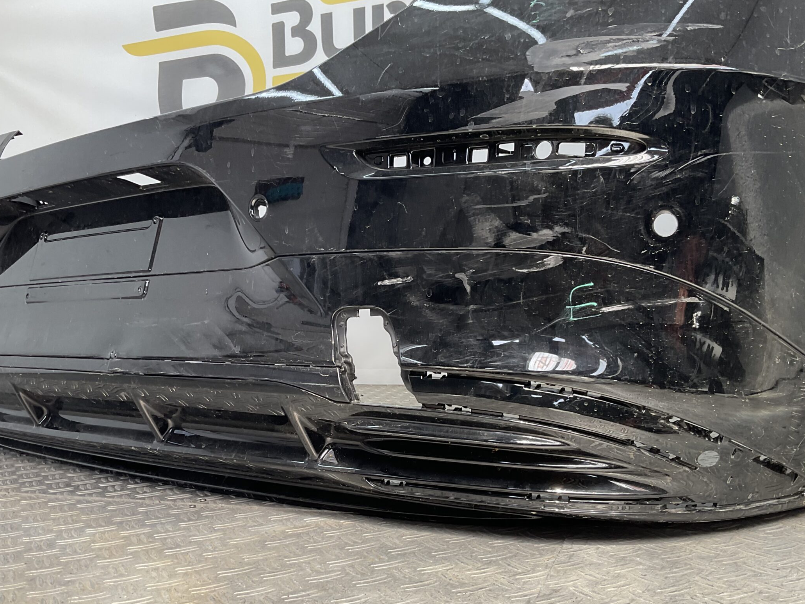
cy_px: 367
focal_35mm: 36
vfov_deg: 39.5
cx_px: 385
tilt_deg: -5.7
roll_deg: +1.6
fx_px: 837
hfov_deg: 51.3
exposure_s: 1/113
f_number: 1.8
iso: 16
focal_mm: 3
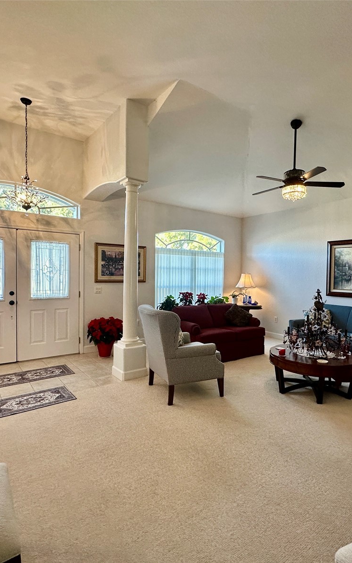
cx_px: 196
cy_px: 284
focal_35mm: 20
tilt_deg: -1.7
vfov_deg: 85.1
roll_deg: -1.6
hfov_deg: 59.5
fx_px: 307
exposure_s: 1/120
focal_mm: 2.22
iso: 200
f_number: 2.2
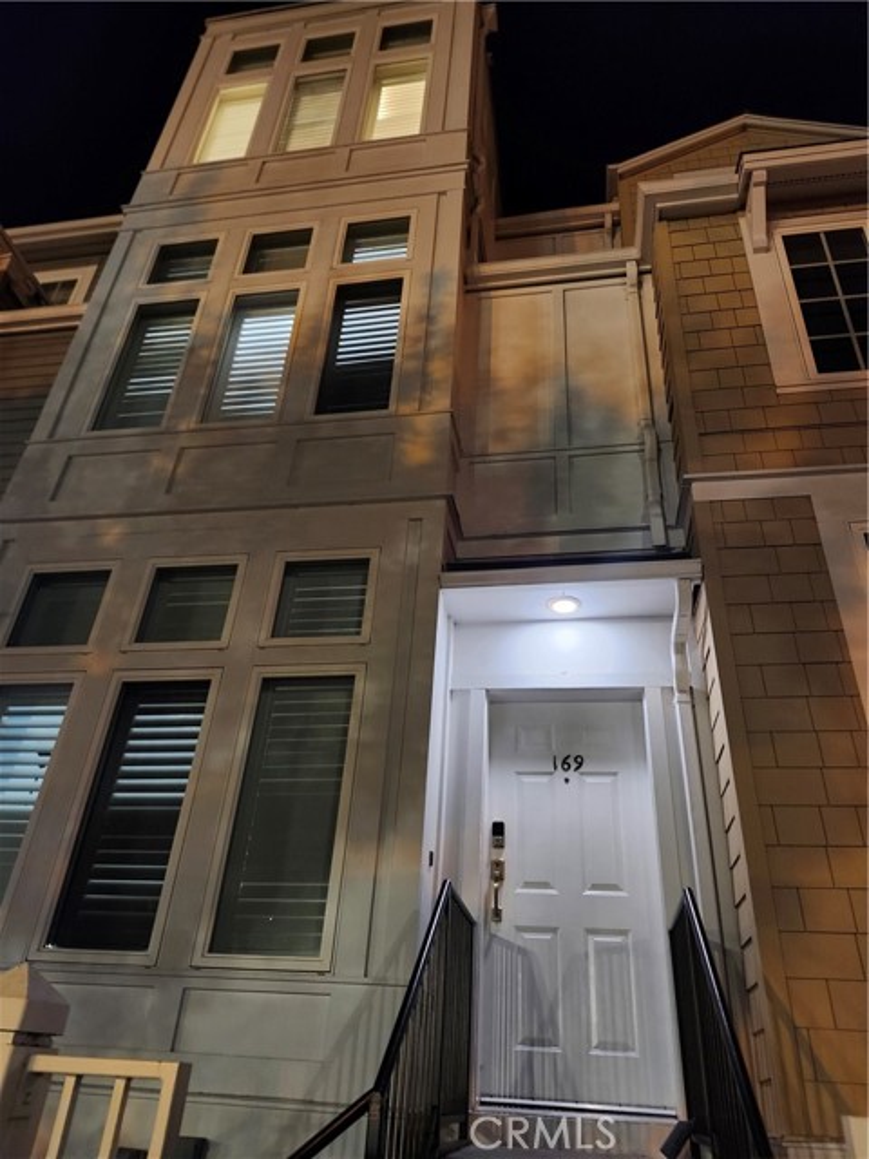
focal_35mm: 23
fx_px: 770
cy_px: 580
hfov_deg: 58.9
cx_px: 434
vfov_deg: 73.9
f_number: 1.8
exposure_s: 1/24
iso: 1000
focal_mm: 5.54
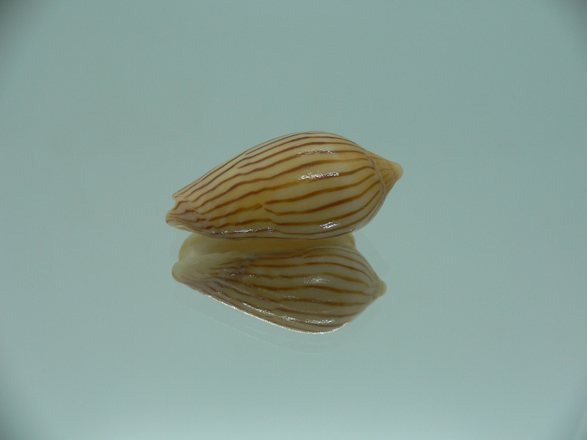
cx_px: 294
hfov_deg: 52.6
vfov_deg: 40.7
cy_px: 220
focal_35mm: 35
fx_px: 594
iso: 80
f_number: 2.8
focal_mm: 4.6
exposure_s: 1/60
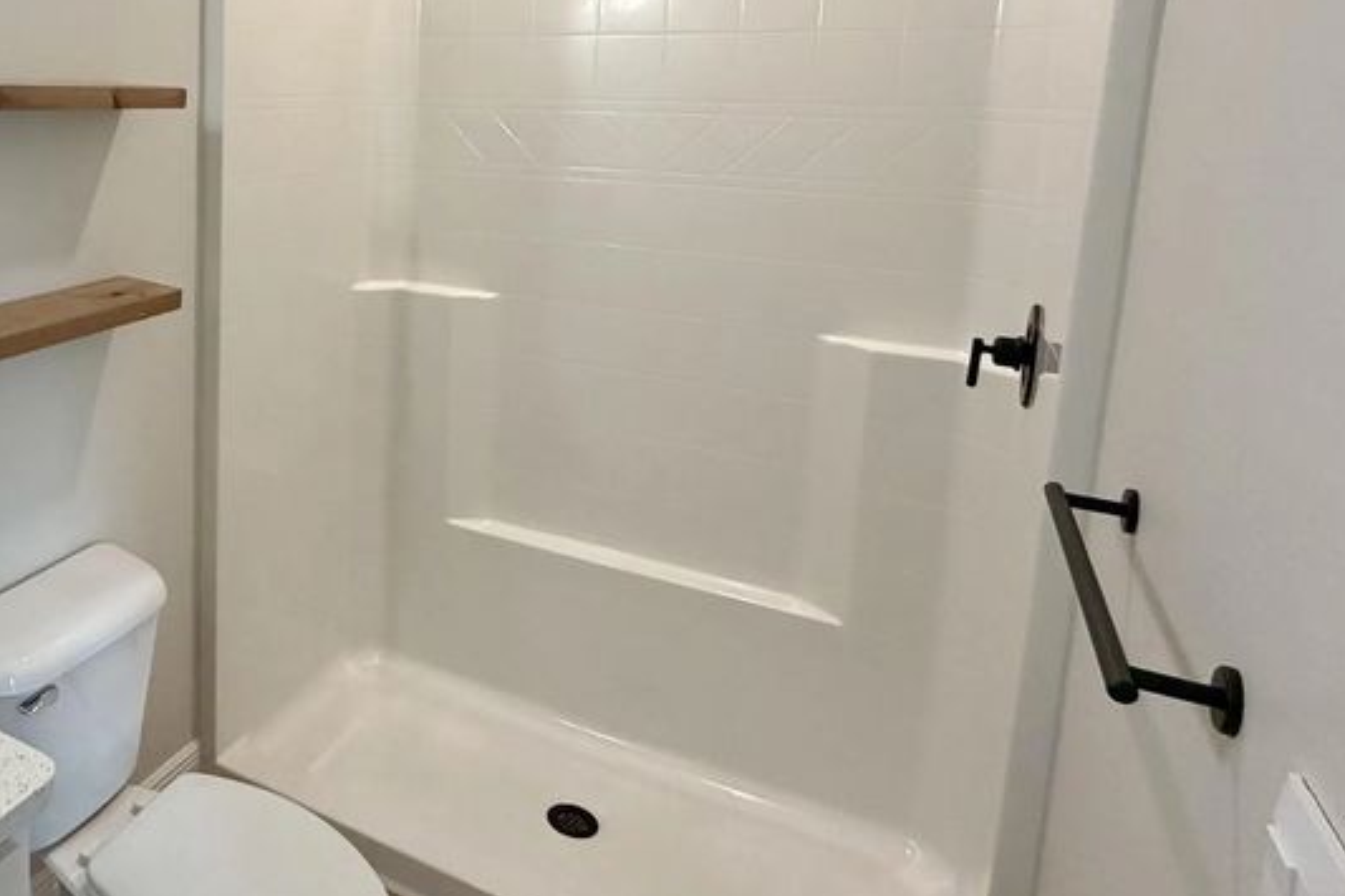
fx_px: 1046
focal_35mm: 28
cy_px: 227
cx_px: 237
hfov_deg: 59.4
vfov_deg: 44.9
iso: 200
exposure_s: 1/120
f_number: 2.2
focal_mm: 2.22
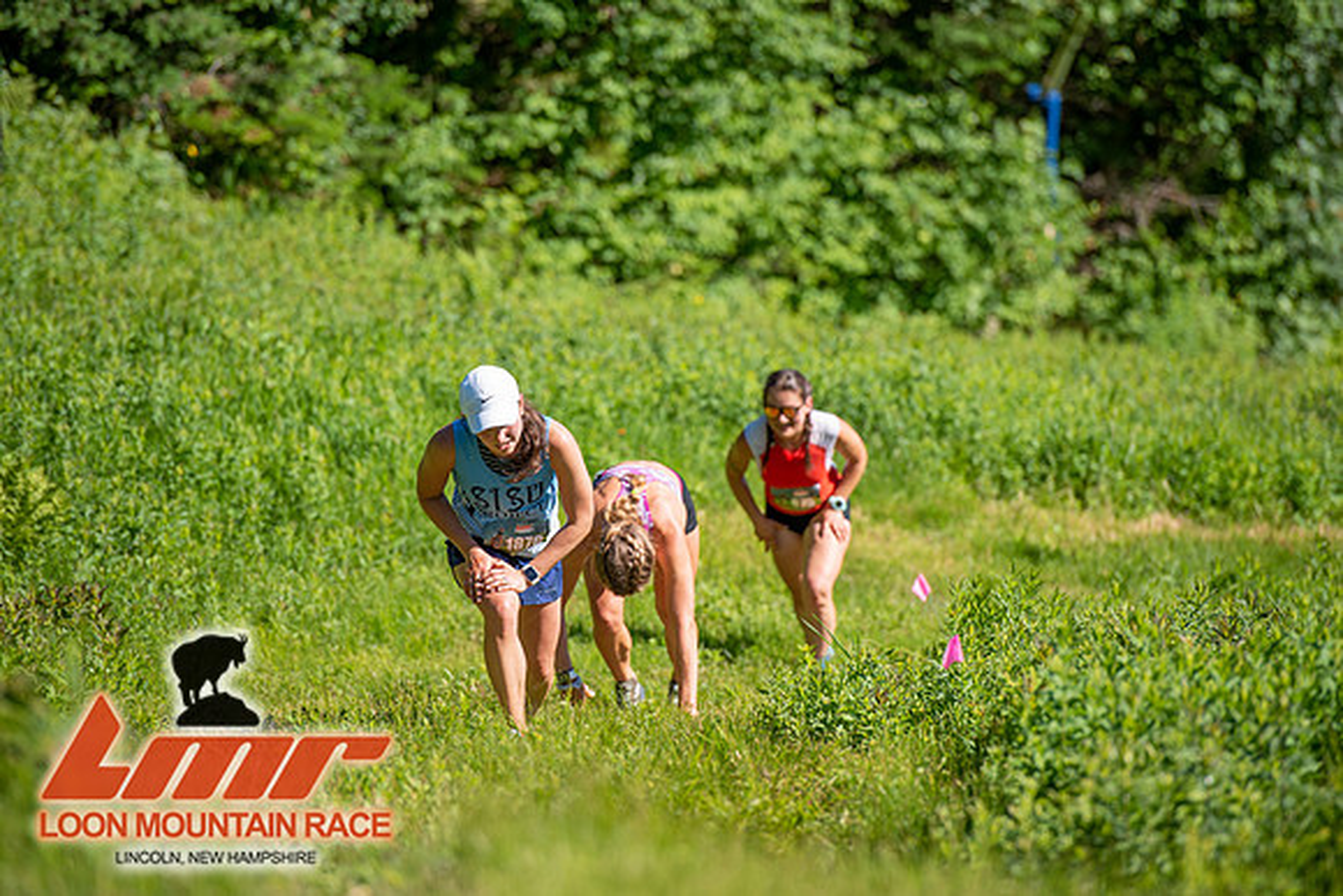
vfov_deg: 6.9
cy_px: 448
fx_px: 7463
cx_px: 672
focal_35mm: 200
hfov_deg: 10.3
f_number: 3.5
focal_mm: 200
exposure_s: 1/800
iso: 100
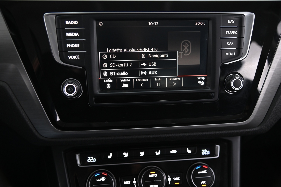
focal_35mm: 40
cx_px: 140
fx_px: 312
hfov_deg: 48.5
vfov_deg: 33.3
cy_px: 94
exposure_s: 1/13
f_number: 4
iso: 2000
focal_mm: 40
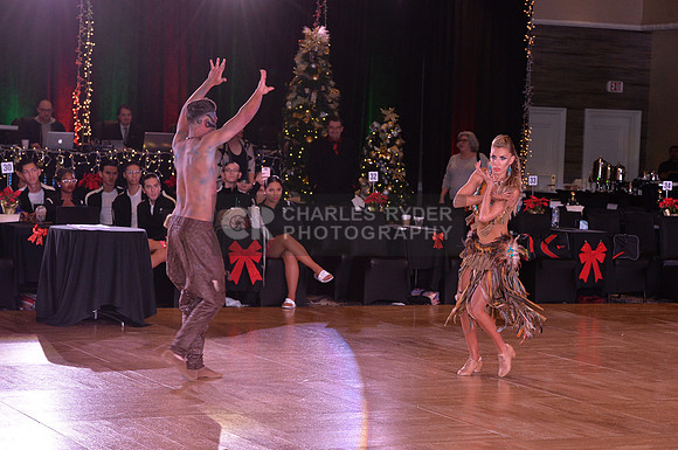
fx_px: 1787
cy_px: 225
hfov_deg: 21.5
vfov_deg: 14.4
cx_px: 339
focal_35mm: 95
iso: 2000
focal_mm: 95
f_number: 6.3
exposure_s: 1/250
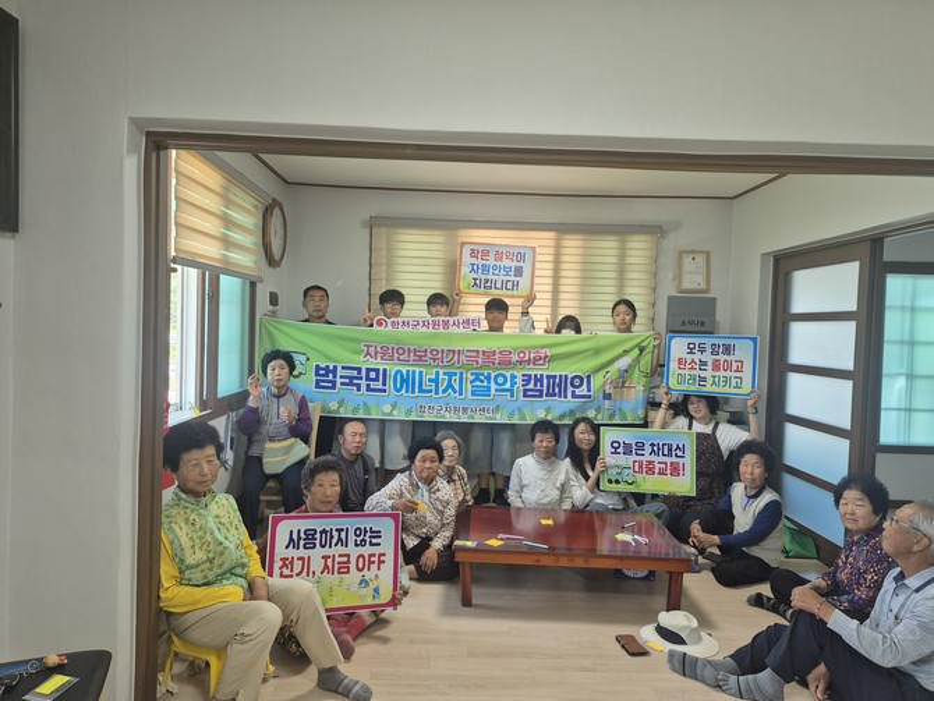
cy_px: 350
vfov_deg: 58.9
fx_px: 621
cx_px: 467
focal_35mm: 23
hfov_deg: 73.9
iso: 100
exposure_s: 1/120
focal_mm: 5.4
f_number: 1.8
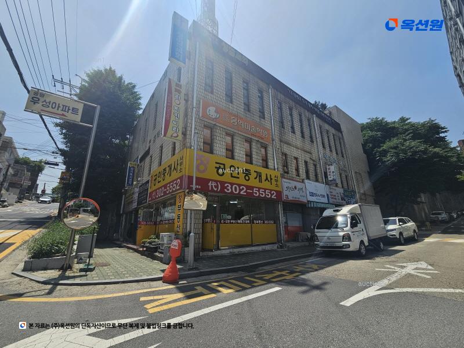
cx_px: 232
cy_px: 174
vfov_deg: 89.9
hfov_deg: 106.2
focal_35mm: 13
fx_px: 174
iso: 50
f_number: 2.2
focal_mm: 2.2
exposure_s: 1/3372
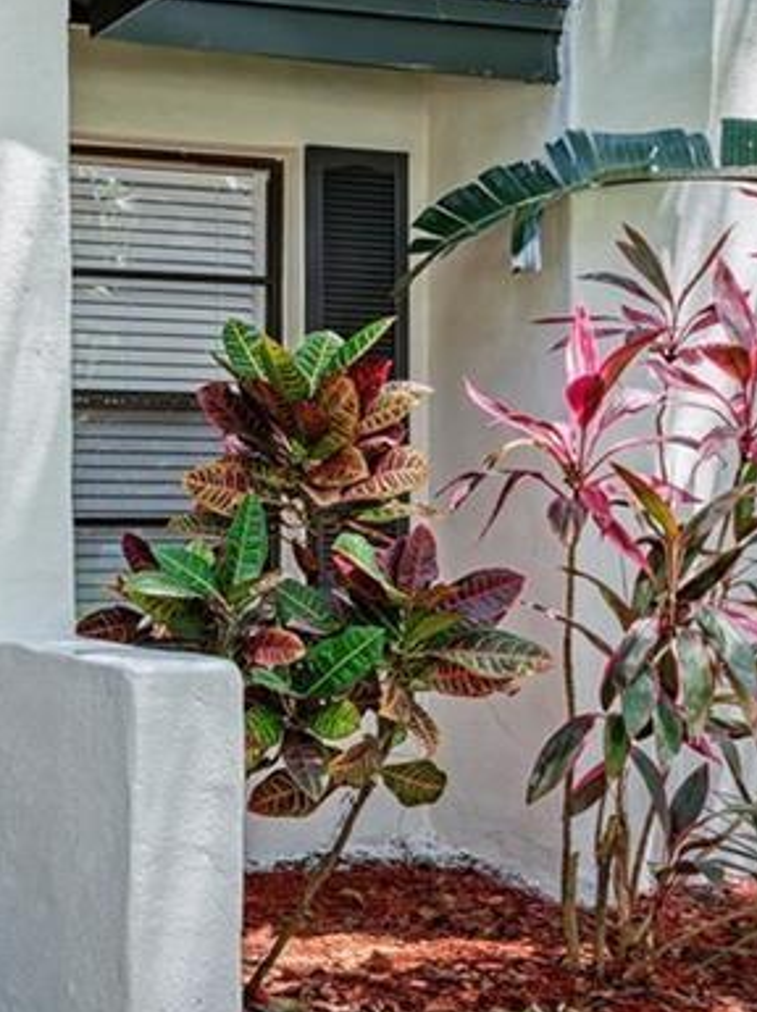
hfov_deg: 23.0
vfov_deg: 34.4
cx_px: -237
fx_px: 1636
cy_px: 509
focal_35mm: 56
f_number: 7.1
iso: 100
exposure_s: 1/125
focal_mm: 14
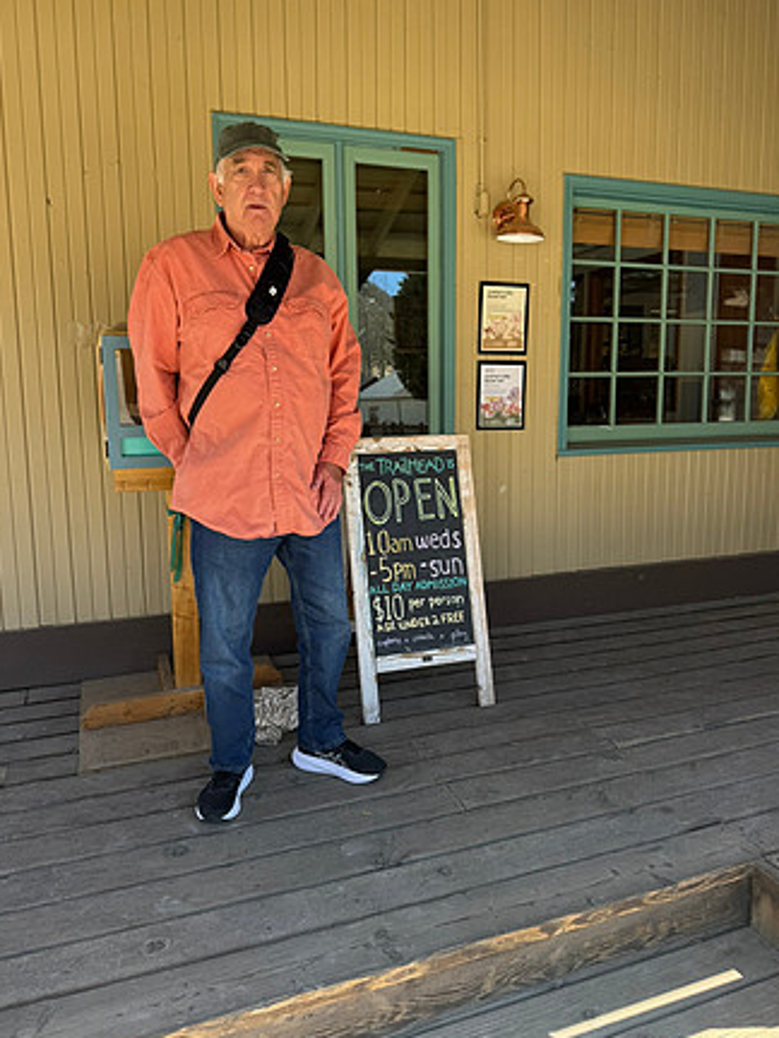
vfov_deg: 69.4
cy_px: 514
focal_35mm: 25
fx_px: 750
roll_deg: +0.8
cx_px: 394
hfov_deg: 54.9
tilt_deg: -6.6
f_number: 1.78
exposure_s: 1/425
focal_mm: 6.76
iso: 80
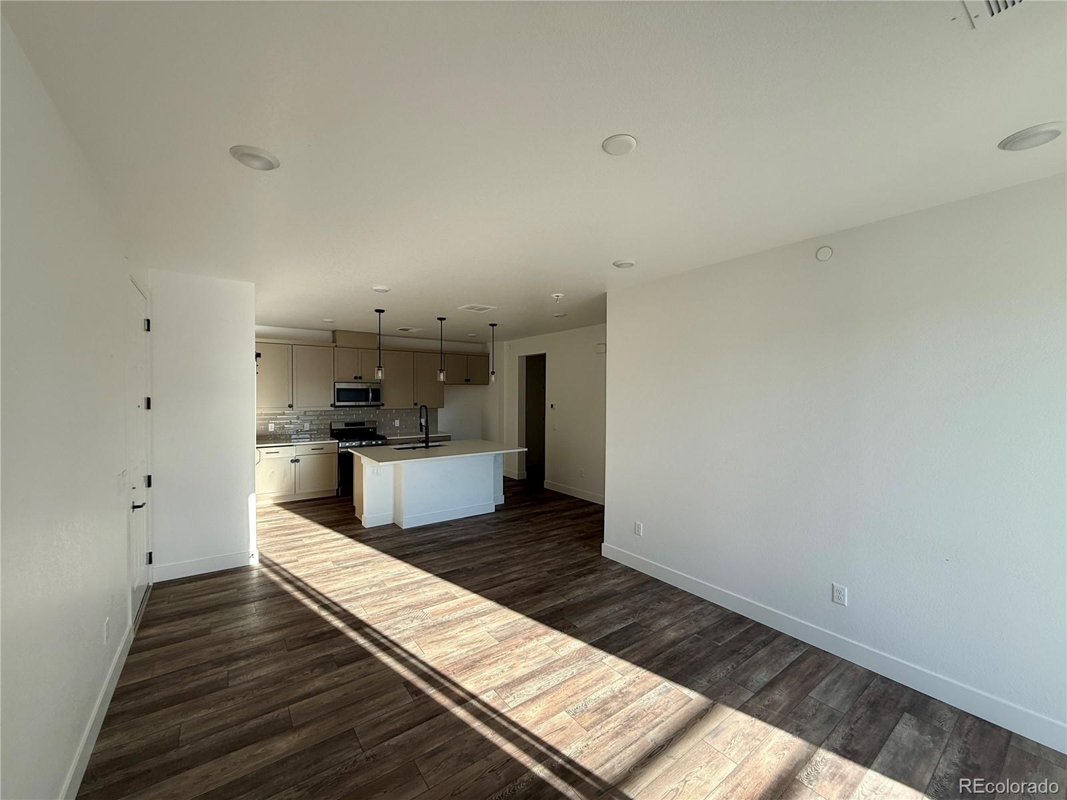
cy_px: 400
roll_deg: +0.0
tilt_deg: -0.8
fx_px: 432
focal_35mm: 14
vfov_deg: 85.7
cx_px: 534
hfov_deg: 102.1
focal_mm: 2.22
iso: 64
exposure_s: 1/113
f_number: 2.2
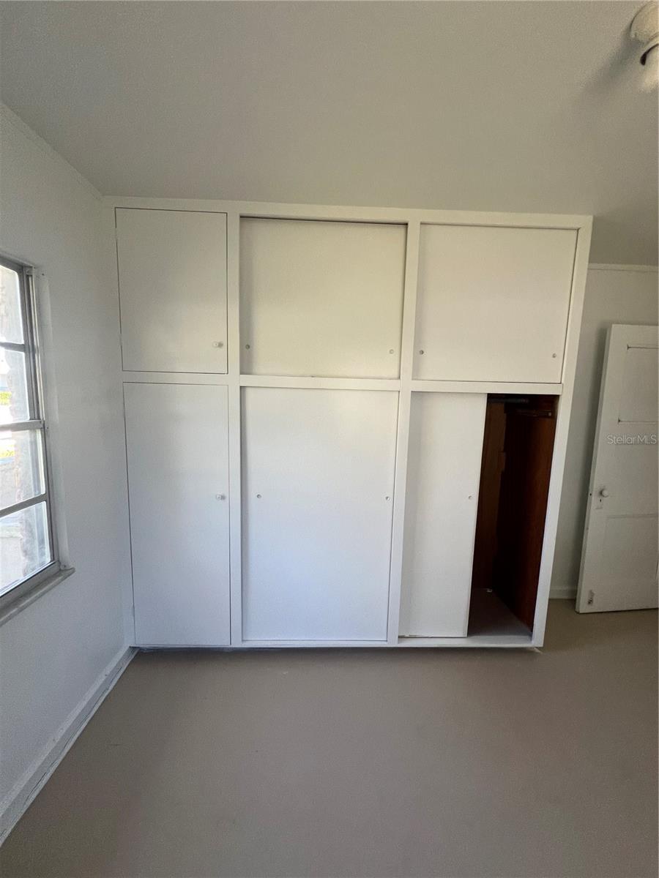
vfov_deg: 106.2
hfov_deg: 89.9
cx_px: 330
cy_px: 439
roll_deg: -2.3
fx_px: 330
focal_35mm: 13
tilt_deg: -9.0
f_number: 1.8
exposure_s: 1/99
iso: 80
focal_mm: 1.57
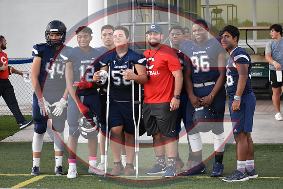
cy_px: 94
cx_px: 142
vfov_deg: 13.0
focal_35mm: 105
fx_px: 826
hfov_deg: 19.5
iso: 3200
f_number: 4.5
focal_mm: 70
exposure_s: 1/250
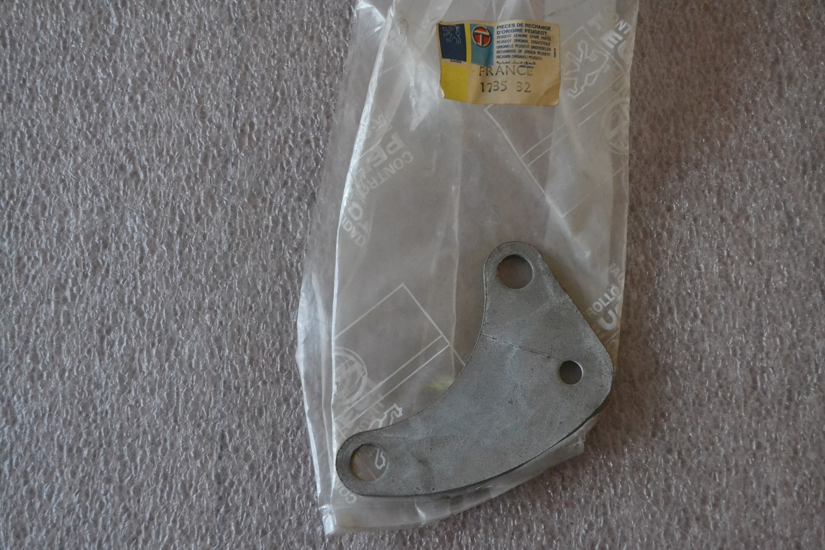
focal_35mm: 48
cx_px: 412
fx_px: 1100
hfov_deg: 41.1
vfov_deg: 28.1
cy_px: 275
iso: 3200
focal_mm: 32
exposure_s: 1/40
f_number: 4.8
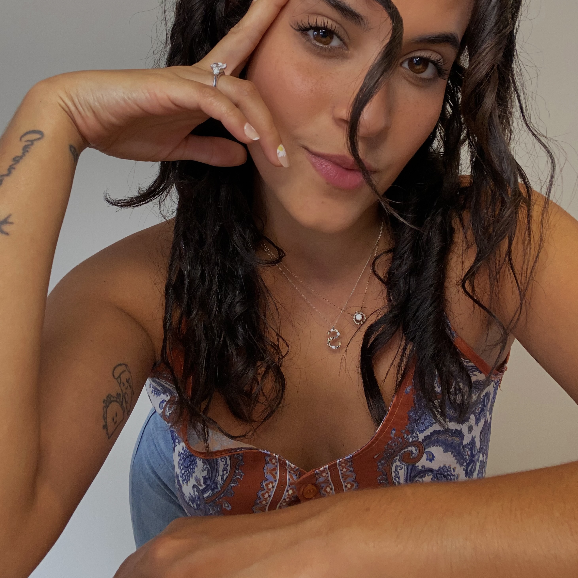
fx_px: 529
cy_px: 195
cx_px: 286
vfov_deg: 56.1
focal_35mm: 28
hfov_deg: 57.3
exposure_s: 1/50
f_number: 2.2
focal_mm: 2.71
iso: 100
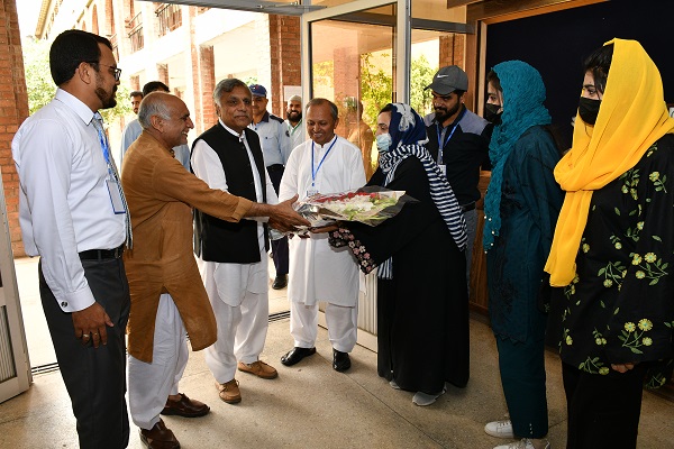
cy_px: 224
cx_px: 337
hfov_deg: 67.4
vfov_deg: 47.9
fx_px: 505
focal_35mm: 27
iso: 800
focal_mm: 18
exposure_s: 1/100
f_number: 7.1
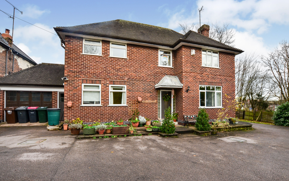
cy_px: 99
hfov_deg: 97.8
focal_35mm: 16
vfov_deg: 71.1
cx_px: 148
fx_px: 126
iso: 400
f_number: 8
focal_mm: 10
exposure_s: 1/90
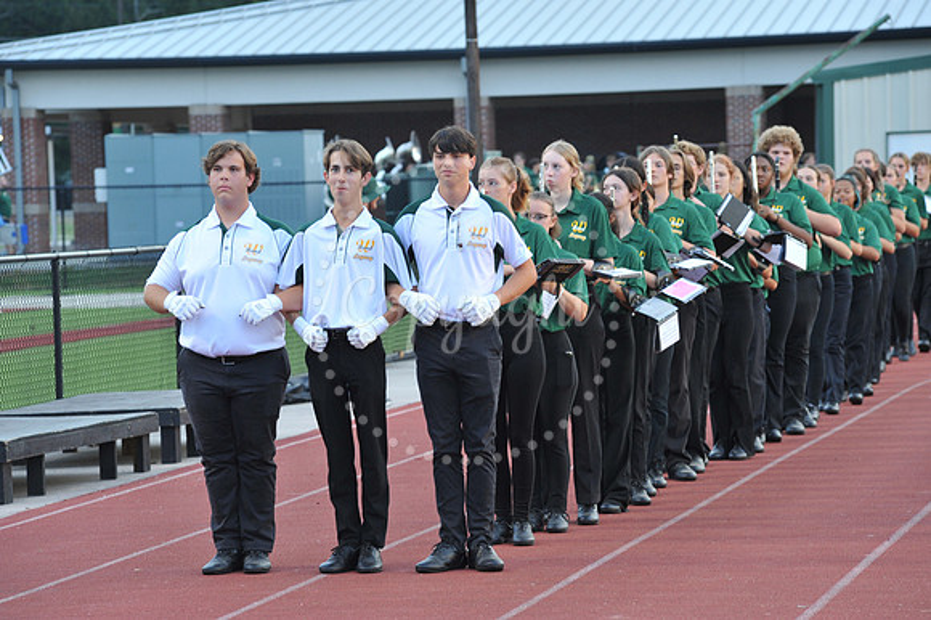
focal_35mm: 170
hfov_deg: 12.1
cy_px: 310
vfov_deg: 8.1
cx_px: 466
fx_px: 4394
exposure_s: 1/80
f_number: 7.1
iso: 800
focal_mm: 170
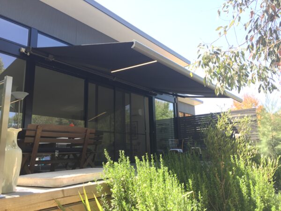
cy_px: 106
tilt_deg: +15.0
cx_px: 140
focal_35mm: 29
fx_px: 235
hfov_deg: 61.7
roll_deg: -0.3
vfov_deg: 48.2
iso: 32
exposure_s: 1/100
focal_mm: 4.15
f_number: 2.2
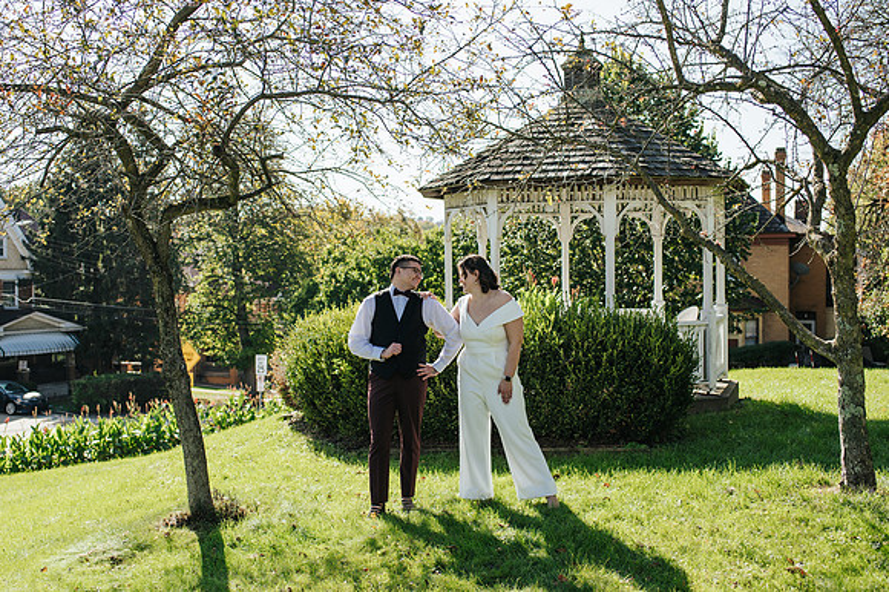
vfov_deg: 32.1
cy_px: 296
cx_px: 414
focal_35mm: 42
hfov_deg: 46.8
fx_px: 1027
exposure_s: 1/800
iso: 100
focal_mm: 35
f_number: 3.2
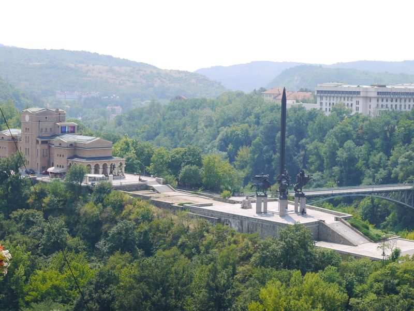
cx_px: 207
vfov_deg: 21.6
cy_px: 156
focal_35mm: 68
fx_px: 813
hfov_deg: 28.6
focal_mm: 34
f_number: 8
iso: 160
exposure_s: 1/250
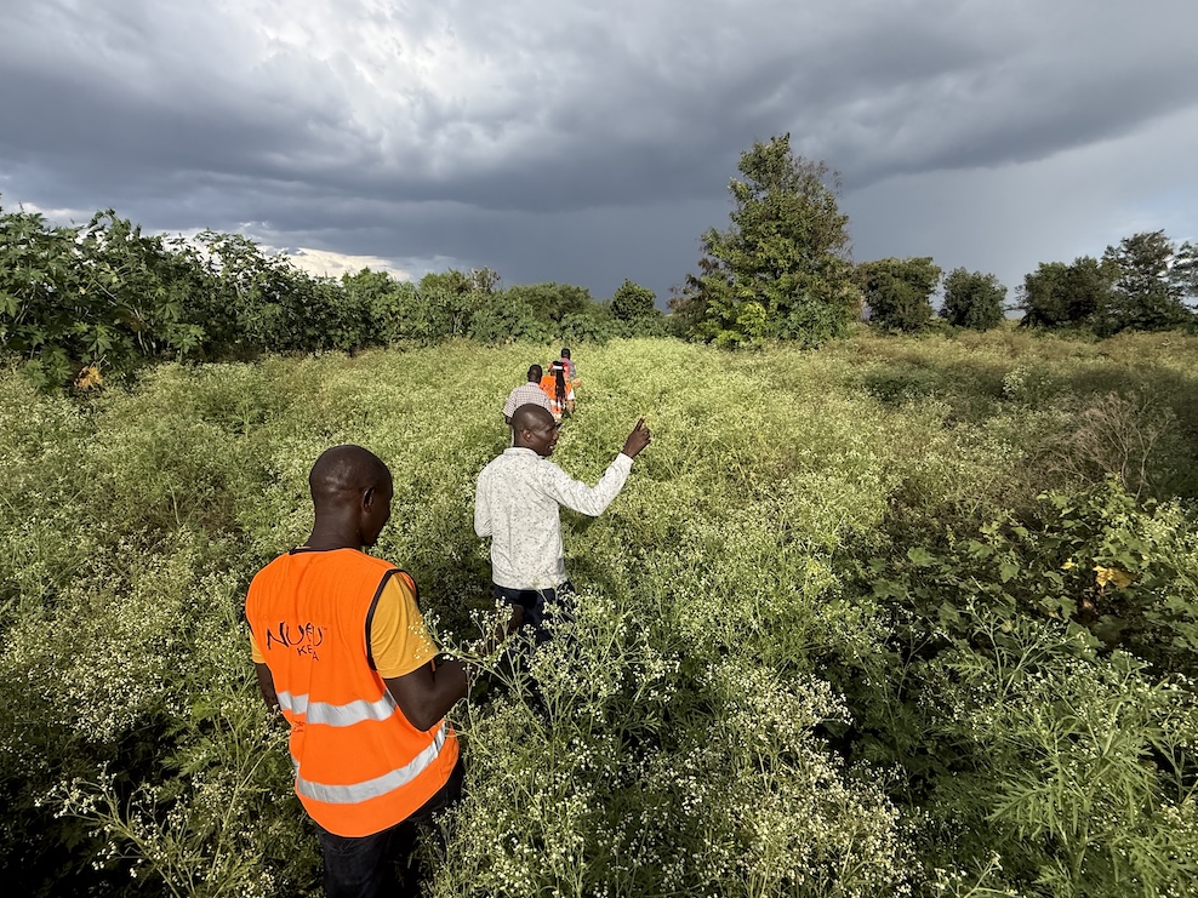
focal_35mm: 17
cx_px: 576
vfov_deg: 74.7
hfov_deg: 91.0
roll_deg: -0.5
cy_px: 442
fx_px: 588
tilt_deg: -9.8
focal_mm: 2.22
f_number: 2.2
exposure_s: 1/1125
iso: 50
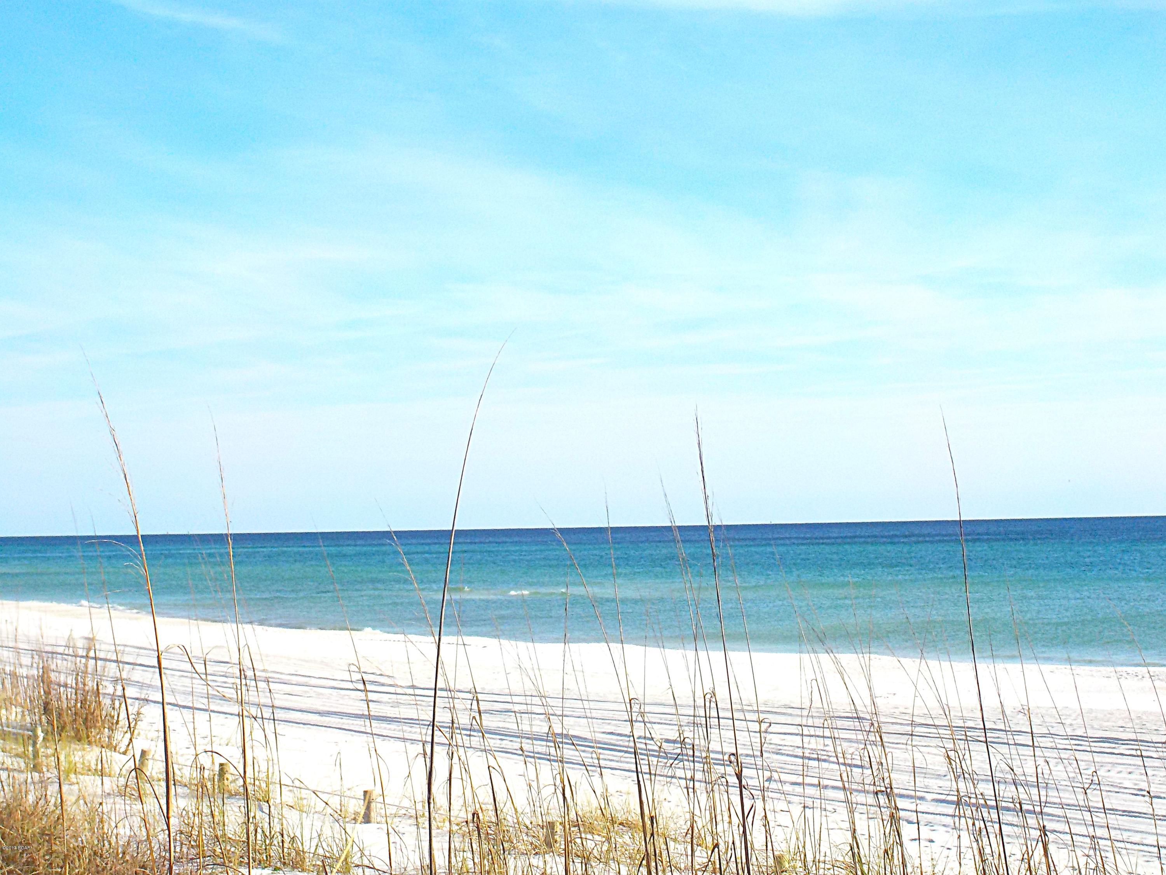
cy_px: 438
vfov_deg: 20.7
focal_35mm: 71
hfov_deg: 27.4
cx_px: 583
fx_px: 2392
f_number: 5.3
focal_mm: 9.7
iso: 125
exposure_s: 1/800
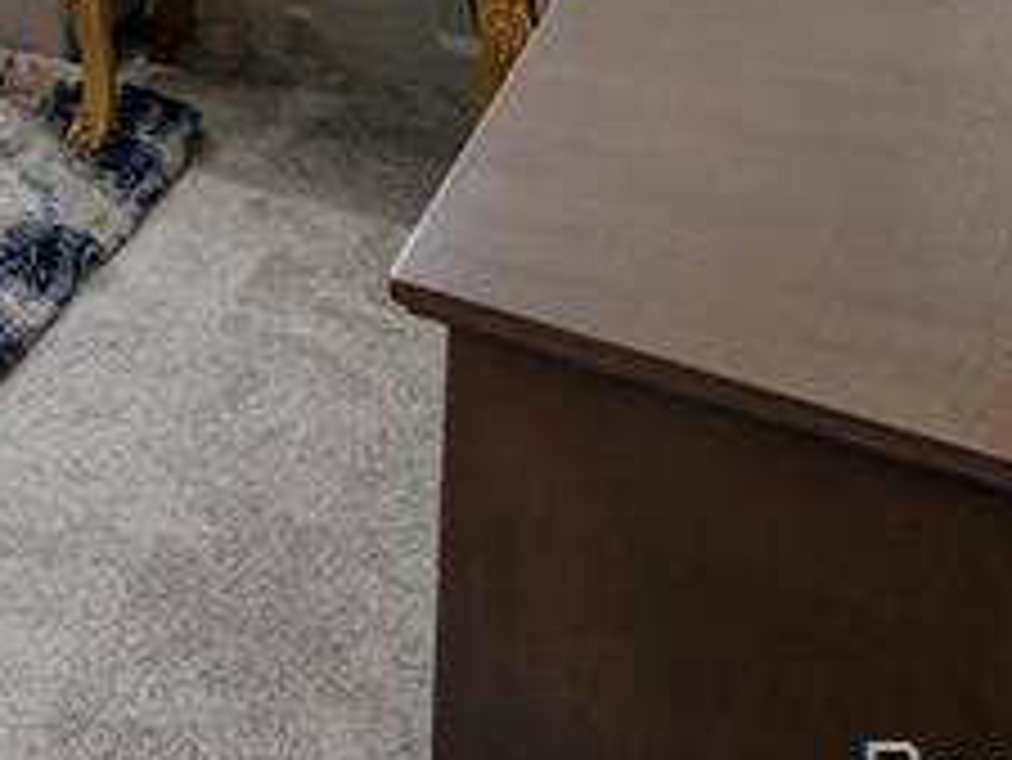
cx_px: -985
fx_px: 2048
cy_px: -684
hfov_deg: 18.6
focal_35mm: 70
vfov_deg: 16.7
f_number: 8
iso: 250
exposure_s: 1/800
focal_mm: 16
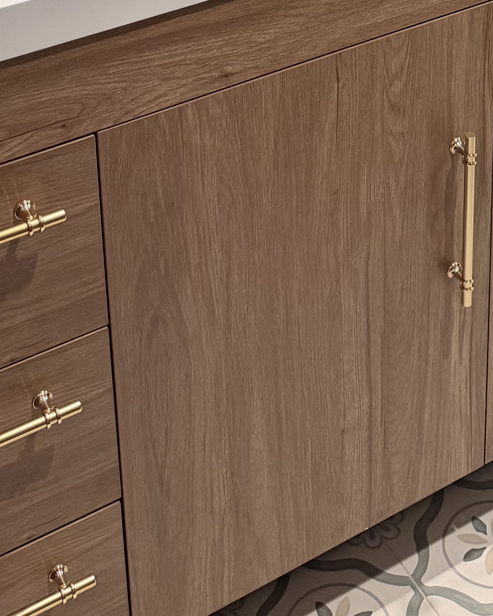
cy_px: -258
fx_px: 1349
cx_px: 455
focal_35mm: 74
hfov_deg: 20.2
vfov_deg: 22.1
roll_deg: -1.4
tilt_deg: -18.5
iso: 250
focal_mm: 6.76
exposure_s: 1/60
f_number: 1.78
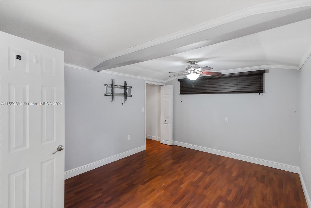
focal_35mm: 16
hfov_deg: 96.7
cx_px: 156
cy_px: 104
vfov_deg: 73.8
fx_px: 138
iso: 1000
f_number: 7.1
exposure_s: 1/60
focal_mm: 16
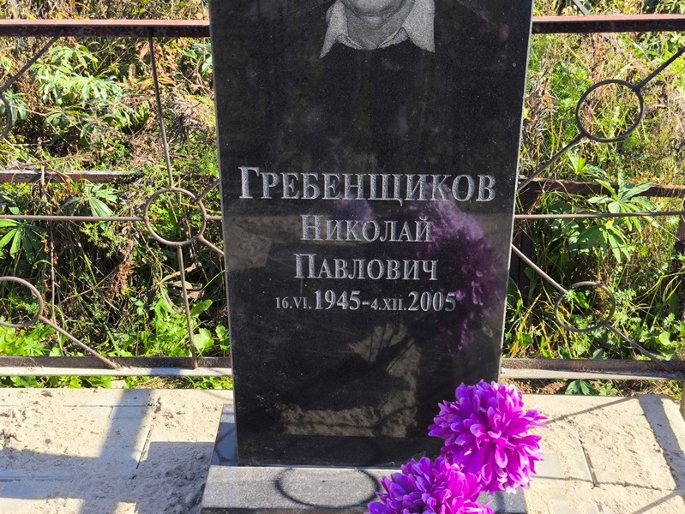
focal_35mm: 50
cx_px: 342
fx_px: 990
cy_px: 257
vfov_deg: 29.1
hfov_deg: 38.2
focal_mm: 4.71
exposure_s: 1/484
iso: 50
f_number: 1.7
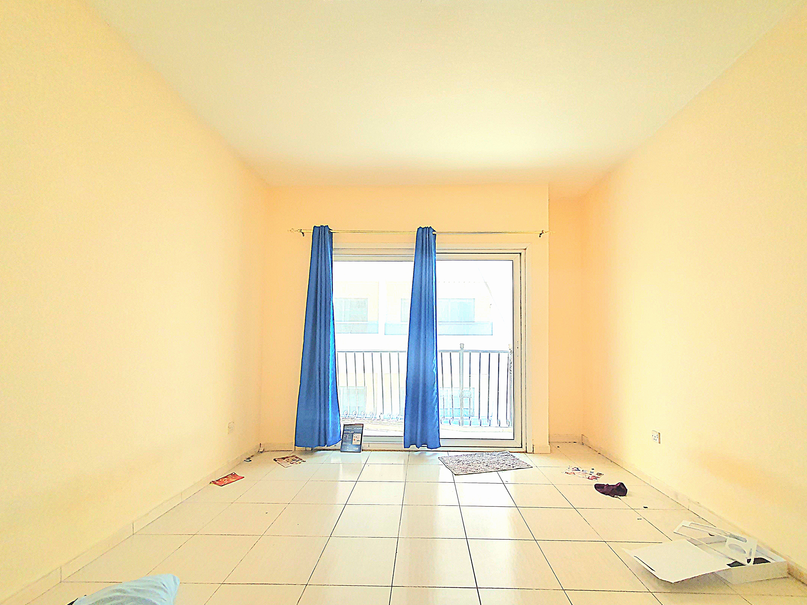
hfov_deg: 102.0
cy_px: 320
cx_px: 418
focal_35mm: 14
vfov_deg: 85.6
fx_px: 326
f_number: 2.2
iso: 320
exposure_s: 1/60.2
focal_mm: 1.8
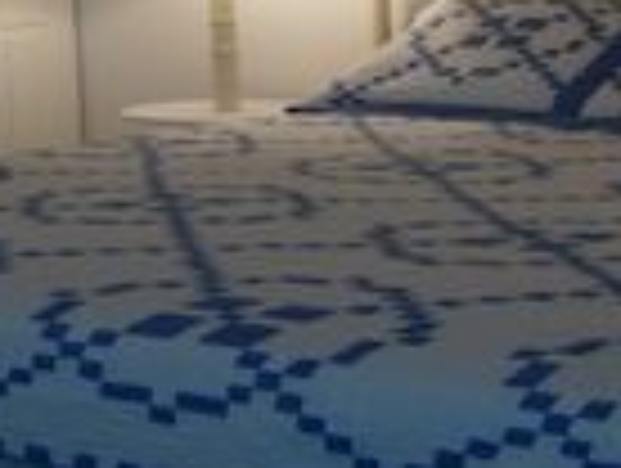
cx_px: 446
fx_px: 1815
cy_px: 0
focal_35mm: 101
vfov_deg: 14.5
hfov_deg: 19.3
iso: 64
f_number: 2.8
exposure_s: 1/41.4
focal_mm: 7.8
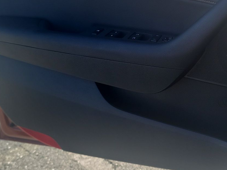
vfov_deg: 31.5
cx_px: 153
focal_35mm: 46
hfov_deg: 40.7
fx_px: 302
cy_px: 79
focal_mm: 6.7
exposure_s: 1/198
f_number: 1.8
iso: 50
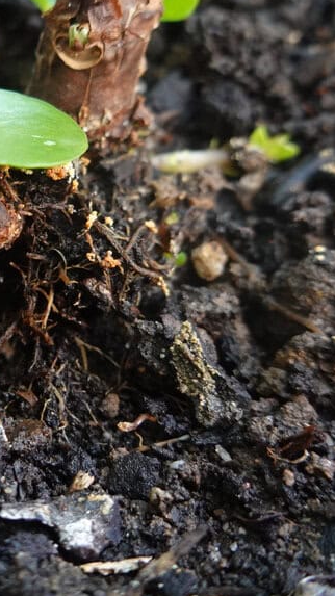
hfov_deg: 20.9
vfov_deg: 37.7
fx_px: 869
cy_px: 229
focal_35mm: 55
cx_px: -24
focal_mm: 9
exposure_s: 1/30
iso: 640
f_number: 2.8
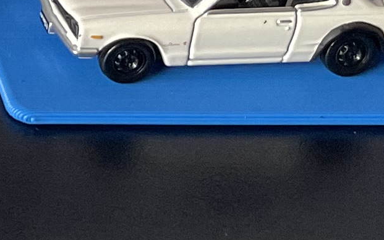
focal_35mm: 179
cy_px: -128
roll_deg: -0.8
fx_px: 1873
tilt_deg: -28.6
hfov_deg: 10.4
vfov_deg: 7.2
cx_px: -478
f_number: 1.6
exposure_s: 1/50
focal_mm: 4.2
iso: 125
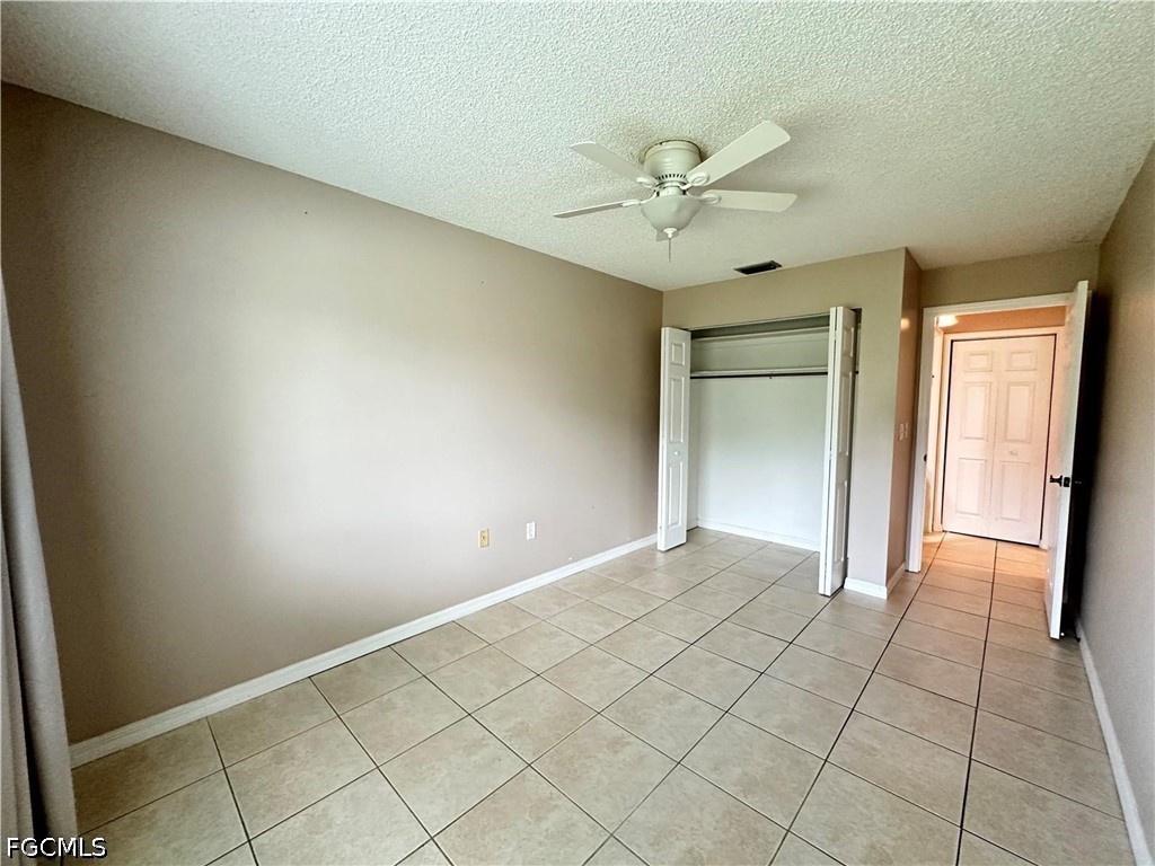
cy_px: 433
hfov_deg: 102.1
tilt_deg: -3.4
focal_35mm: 14
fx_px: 467
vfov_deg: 85.7
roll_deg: -0.7
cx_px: 578
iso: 400
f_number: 2.2
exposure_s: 1/60
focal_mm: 2.22
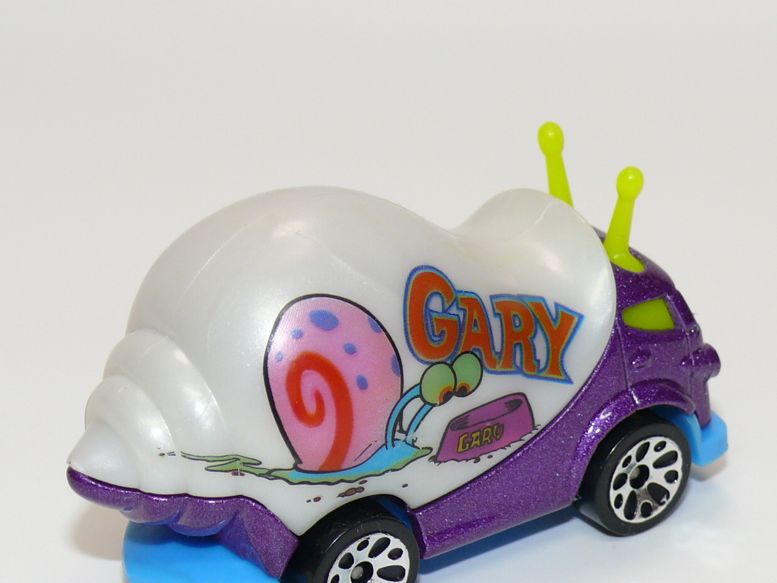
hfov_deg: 14.5
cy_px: 369
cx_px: 395
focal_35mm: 136
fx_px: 3052
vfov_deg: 10.9
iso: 100
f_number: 4
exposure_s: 1/30
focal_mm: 13.7
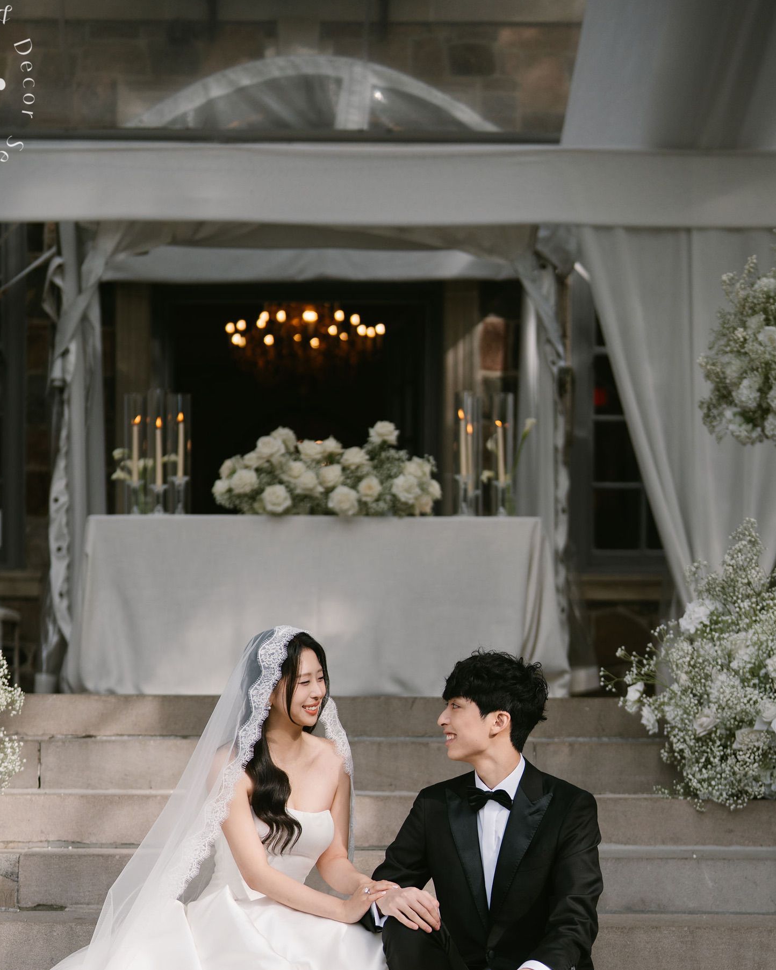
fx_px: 2239
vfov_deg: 24.1
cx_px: 310
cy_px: 752
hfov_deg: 19.6
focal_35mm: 78
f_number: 1.4
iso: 100
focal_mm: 50
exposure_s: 1/3200
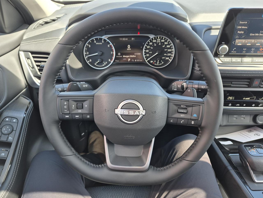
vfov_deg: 58.9
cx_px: 132
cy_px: 99
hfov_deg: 73.9
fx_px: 175
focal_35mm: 23
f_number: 1.8
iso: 64
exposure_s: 1/180
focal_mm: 5.4
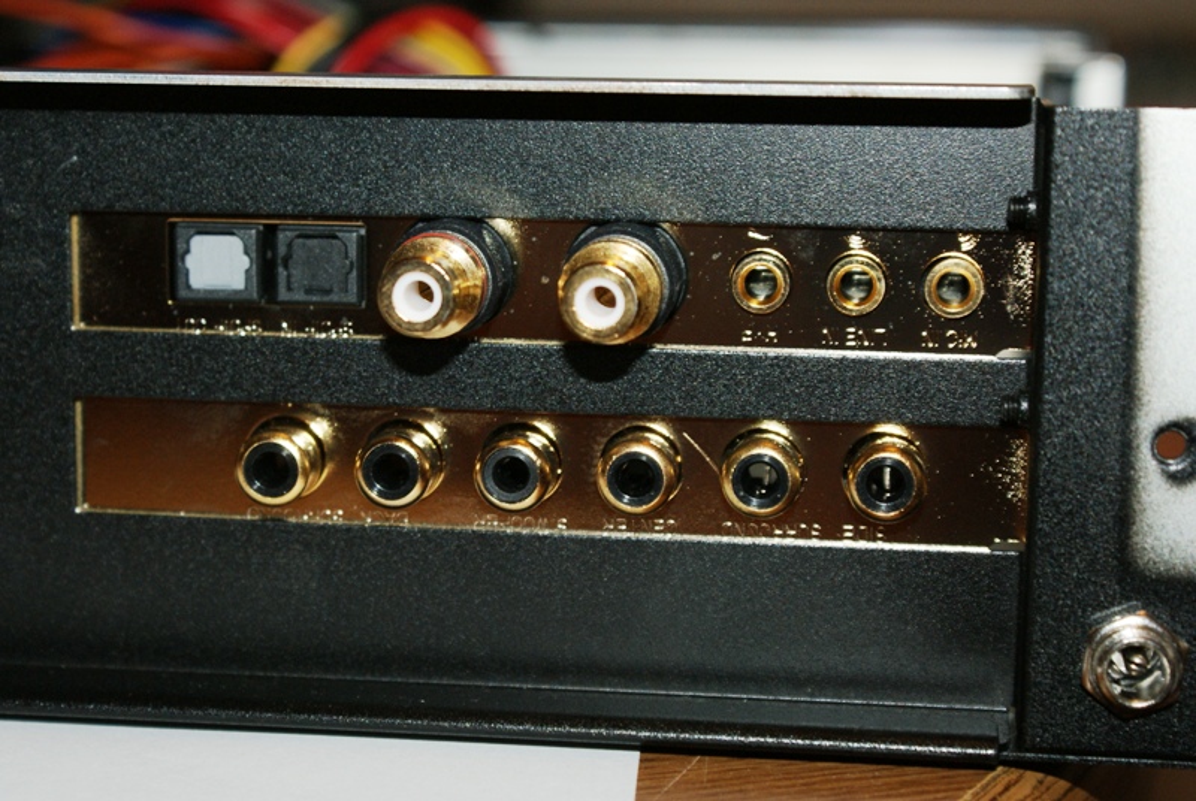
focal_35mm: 75
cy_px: 400
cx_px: 598
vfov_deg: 18.2
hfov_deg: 27.0
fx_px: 2495
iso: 400
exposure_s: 1/80
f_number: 6.3
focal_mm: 50
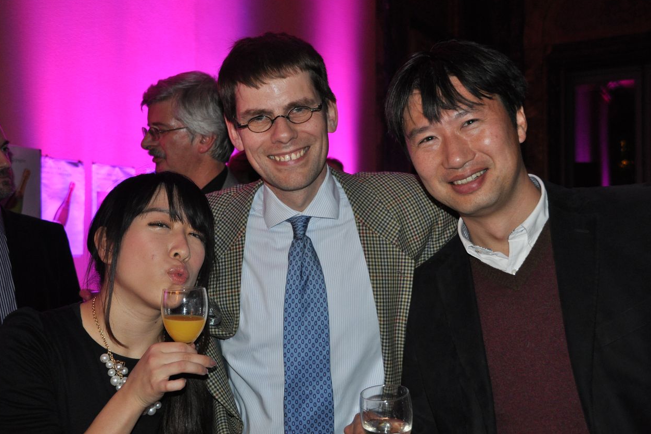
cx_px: 326
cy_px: 214
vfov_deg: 29.2
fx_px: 832
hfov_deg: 42.7
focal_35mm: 46
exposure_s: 1/60
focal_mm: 30
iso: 800
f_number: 4.2
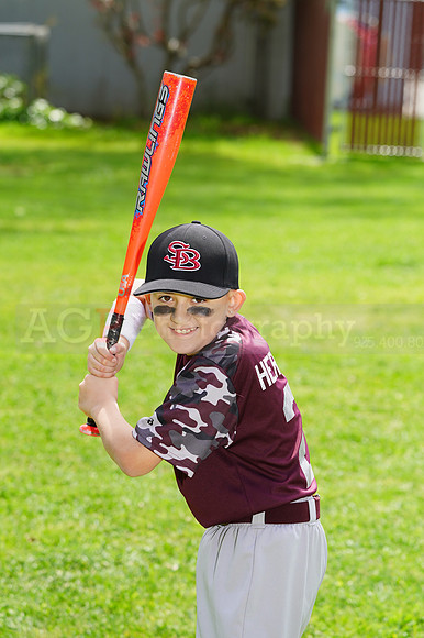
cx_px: 212
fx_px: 3130
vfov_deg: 11.6
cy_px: 319
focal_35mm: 177
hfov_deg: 7.7
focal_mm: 177
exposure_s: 1/200
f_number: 8
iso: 200
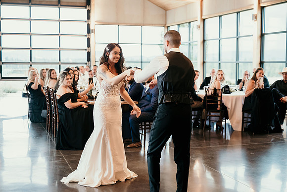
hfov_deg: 38.3
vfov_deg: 26.1
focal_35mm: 52
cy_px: 93
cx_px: 138
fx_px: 413
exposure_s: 1/100
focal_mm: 50
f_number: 2.8
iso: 1250
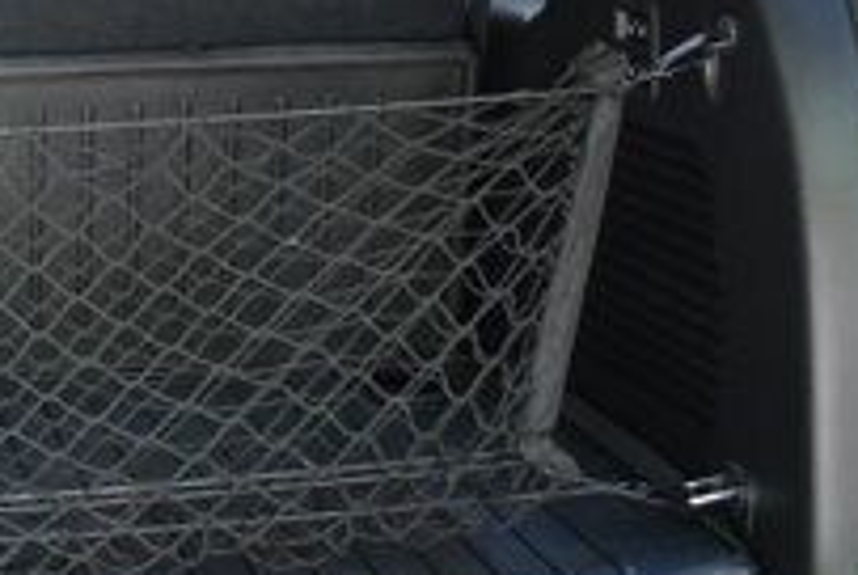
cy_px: 44
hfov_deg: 21.3
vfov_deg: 15.9
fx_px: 2029
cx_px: -300
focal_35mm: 85
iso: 800
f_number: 3.5
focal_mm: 18
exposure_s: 1/125
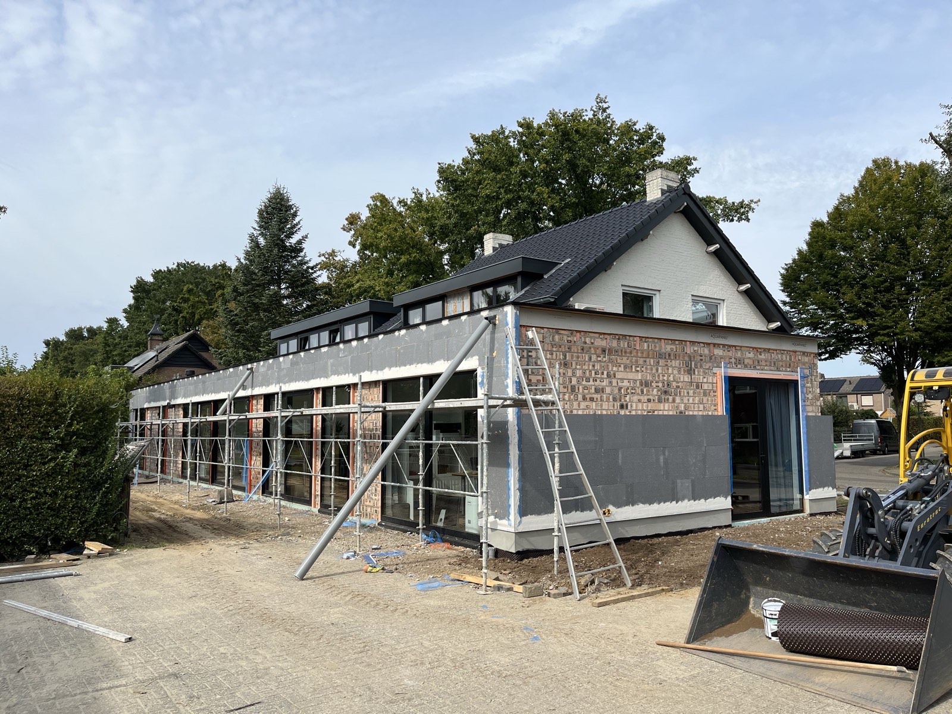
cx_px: 476
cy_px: 357
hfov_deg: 67.3
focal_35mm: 26
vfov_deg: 53.1
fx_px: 715
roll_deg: +0.3
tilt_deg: +5.1
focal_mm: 5.1
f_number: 1.6
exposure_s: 1/3745
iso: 50
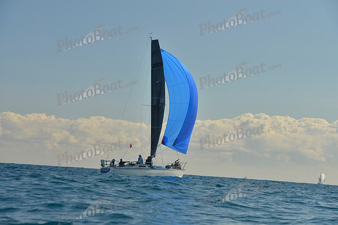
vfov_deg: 13.7
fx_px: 939
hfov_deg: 20.4
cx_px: 169
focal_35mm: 100
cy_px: 112
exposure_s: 1/640
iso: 200
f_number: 8
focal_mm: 100
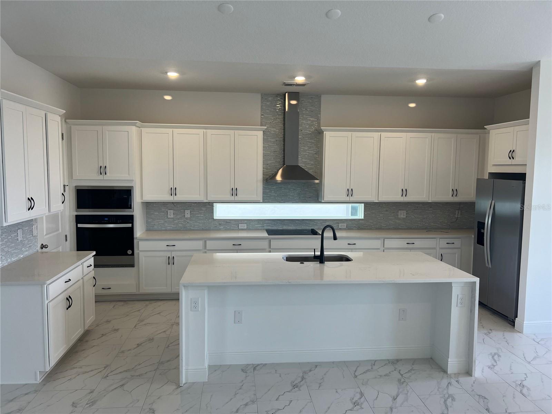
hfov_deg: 67.3
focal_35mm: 26
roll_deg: -0.7
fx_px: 415
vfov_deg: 53.1
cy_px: 207
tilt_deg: -4.4
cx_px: 276
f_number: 1.5
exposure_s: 1/120
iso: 64
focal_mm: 5.7
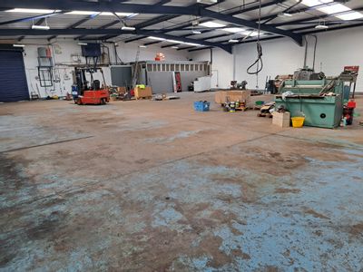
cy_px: 136
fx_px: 252
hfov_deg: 71.6
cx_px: 182
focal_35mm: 24
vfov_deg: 56.8
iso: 50
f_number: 1.8
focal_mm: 5.23
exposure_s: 1/100
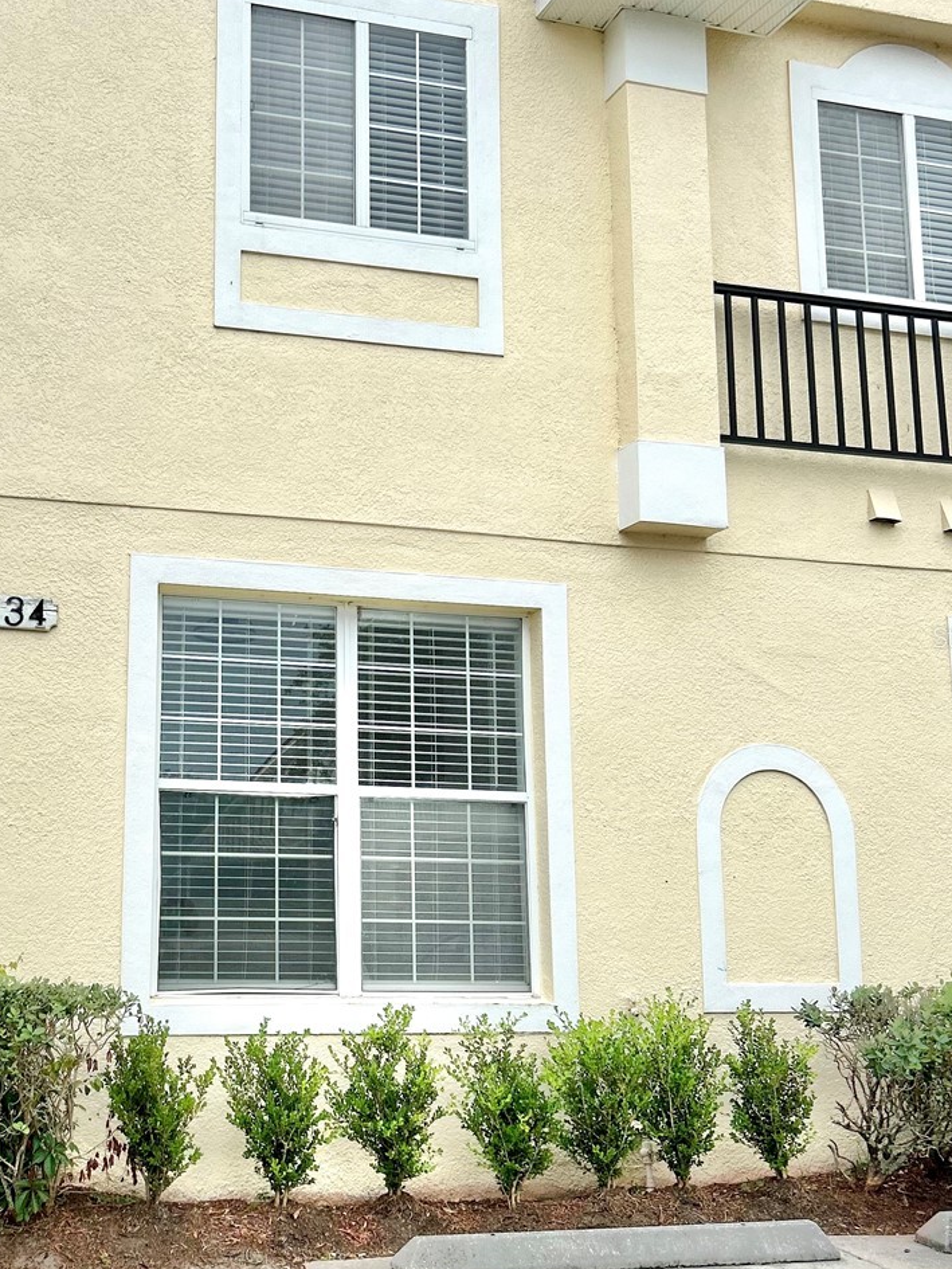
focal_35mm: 44
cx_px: 254
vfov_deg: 42.9
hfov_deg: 32.3
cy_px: 637
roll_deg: -0.5
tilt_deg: +11.8
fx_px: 1613
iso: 50
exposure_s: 1/2513
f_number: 1.5
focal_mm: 5.7
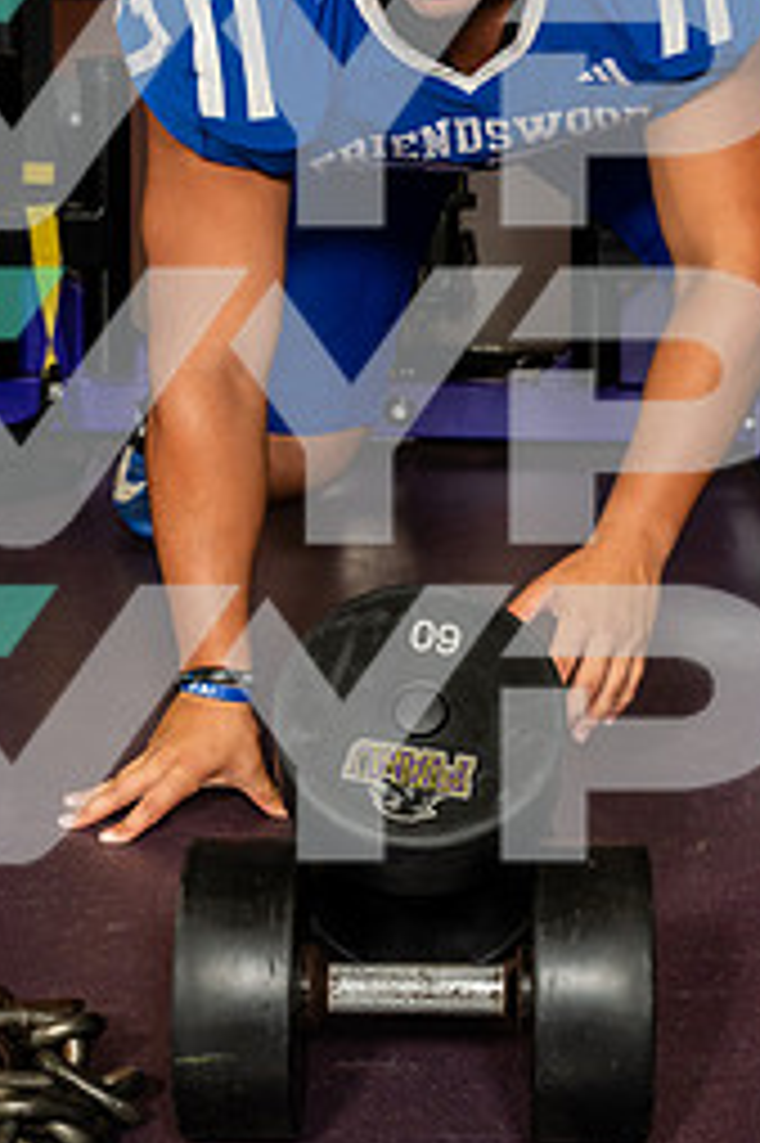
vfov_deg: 23.8
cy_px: 410
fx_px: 2695
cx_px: 459
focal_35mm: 85
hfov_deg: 16.0
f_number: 7.1
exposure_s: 1/250
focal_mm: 48
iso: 800
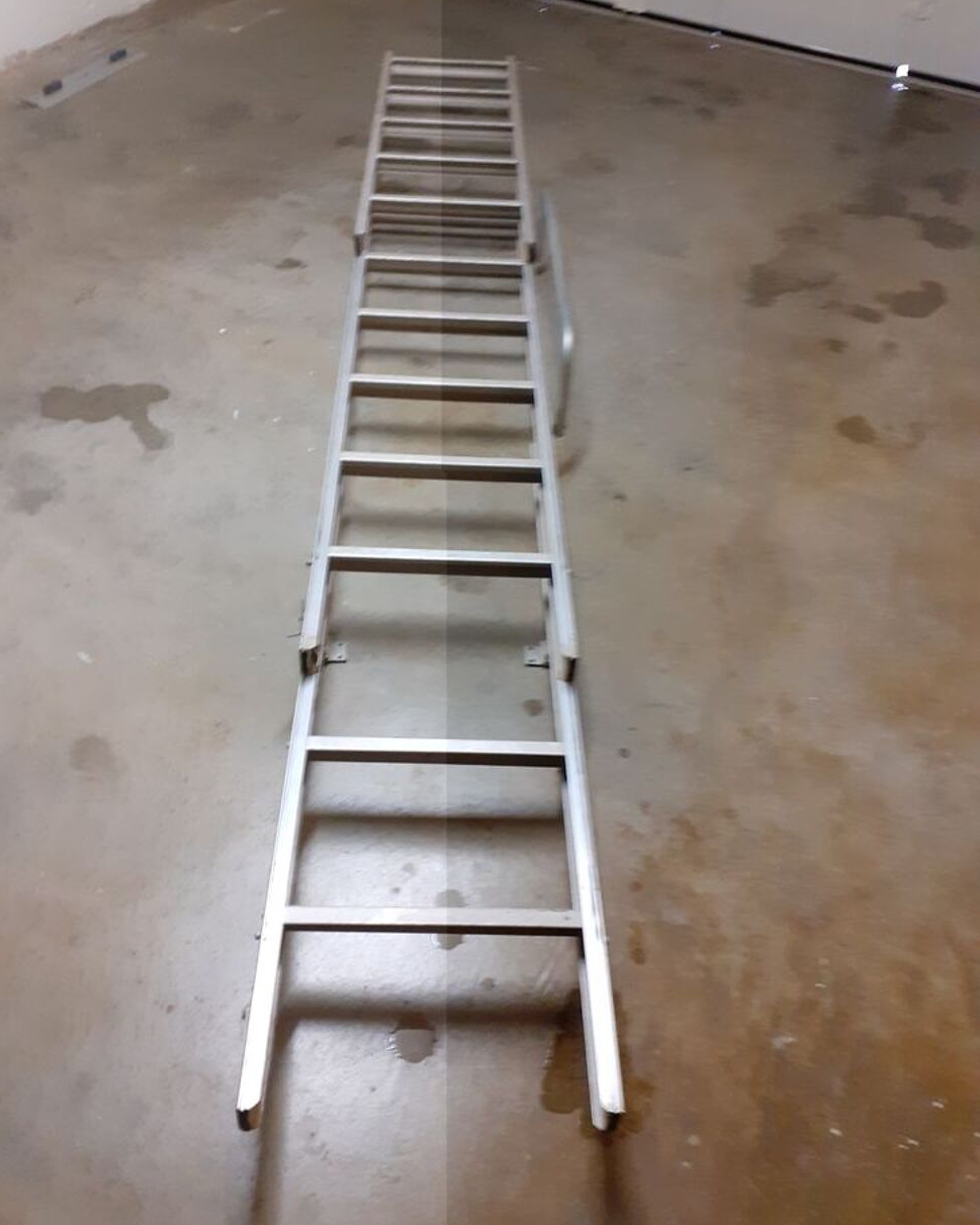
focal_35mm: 29
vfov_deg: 60.4
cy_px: 572
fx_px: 1051
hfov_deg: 50.0
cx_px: 479
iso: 250
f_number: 1.9
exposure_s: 1/25
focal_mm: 3.6
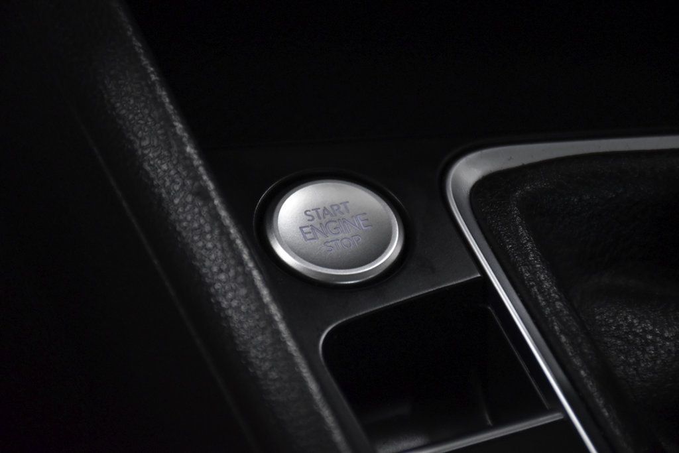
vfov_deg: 6.5
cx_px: 340
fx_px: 3961
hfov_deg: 9.8
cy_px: 226
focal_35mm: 210
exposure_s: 1/250
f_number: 5.6
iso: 2000
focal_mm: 140
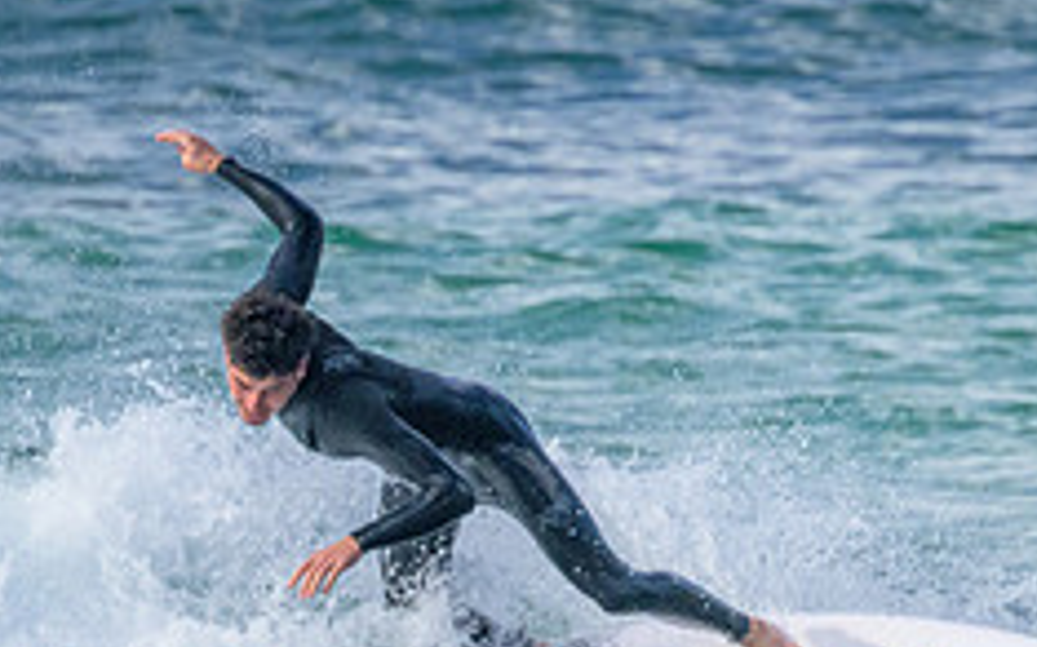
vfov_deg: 0.6
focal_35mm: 2021
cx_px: 572
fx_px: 57089
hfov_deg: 1.0
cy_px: 720
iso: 3600
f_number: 11
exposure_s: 1/1250
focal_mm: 800
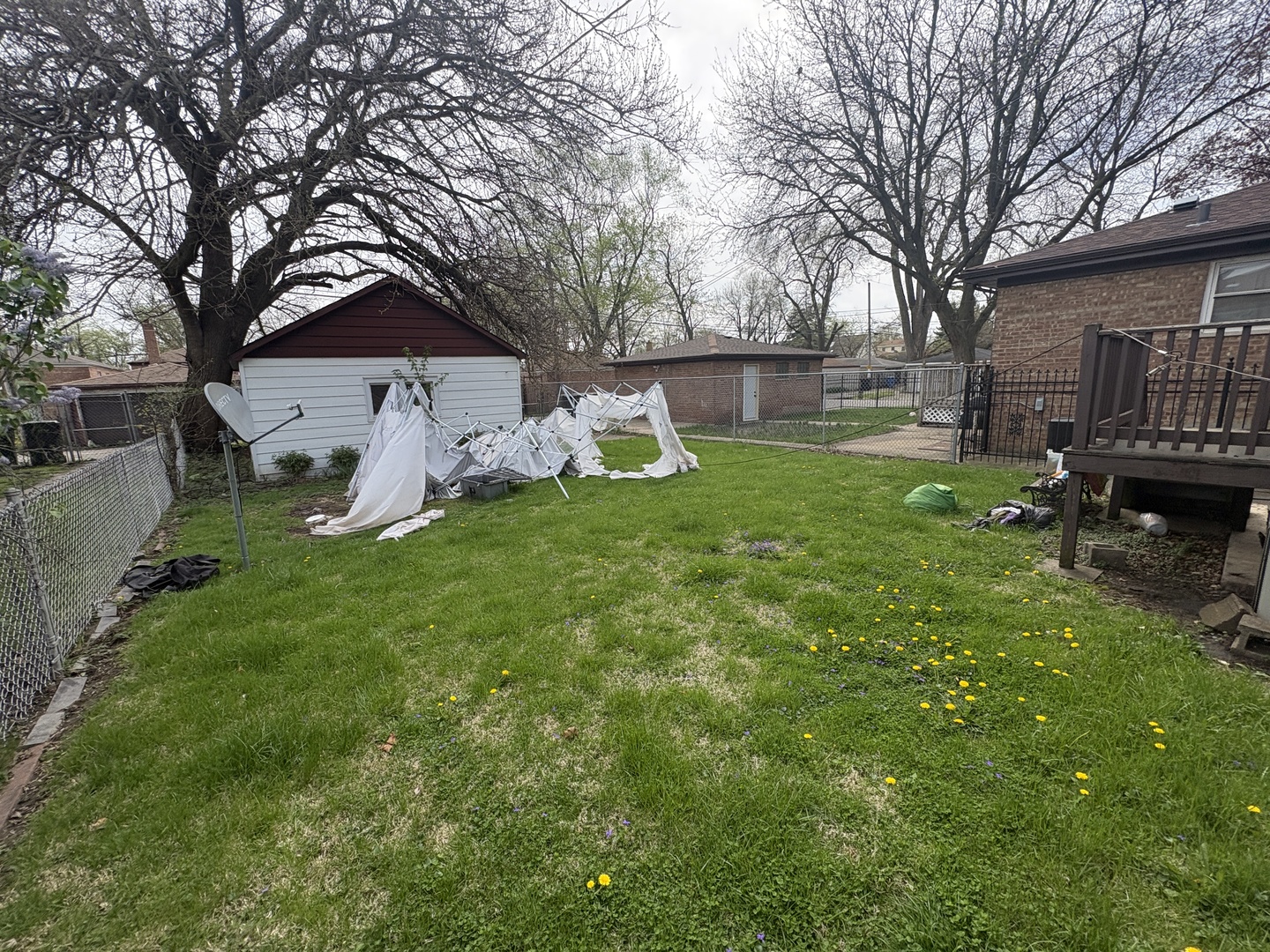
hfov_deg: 102.1
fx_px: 514
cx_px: 635
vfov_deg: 85.7
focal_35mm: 14
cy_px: 476
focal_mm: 2.22
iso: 64
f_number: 2.2
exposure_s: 1/1143
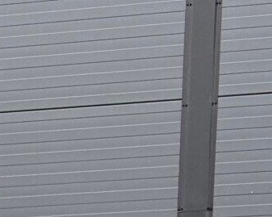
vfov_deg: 7.1
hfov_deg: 9.9
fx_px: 1456
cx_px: -282
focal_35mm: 181
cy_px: 766
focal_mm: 6.76
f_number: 1.78
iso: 80
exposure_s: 1/832
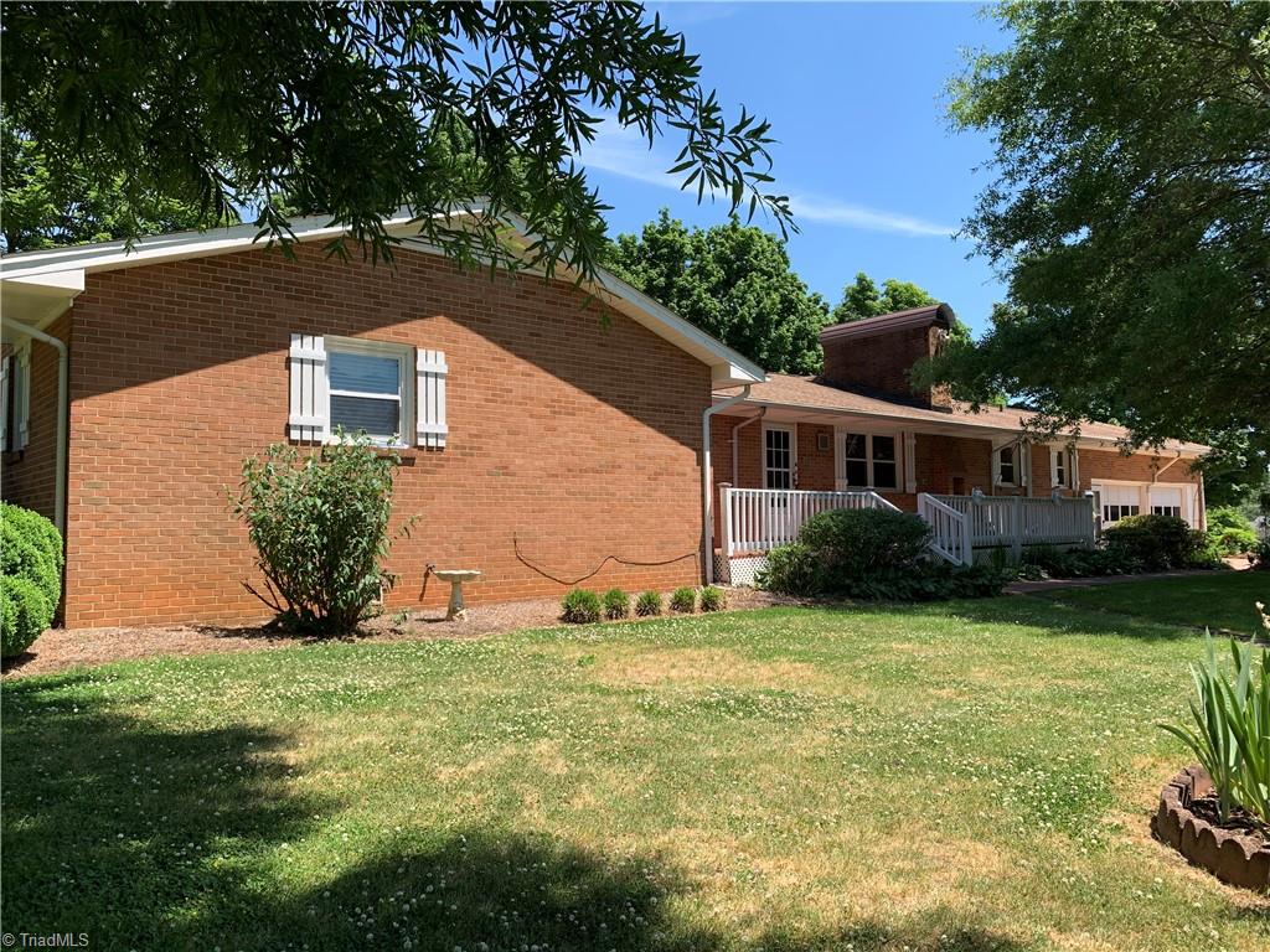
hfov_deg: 67.3
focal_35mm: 26
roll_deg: +0.2
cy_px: 476
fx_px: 954
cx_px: 635
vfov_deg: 53.1
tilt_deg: +5.6
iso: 25
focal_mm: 4.25
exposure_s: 1/1111
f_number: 1.8
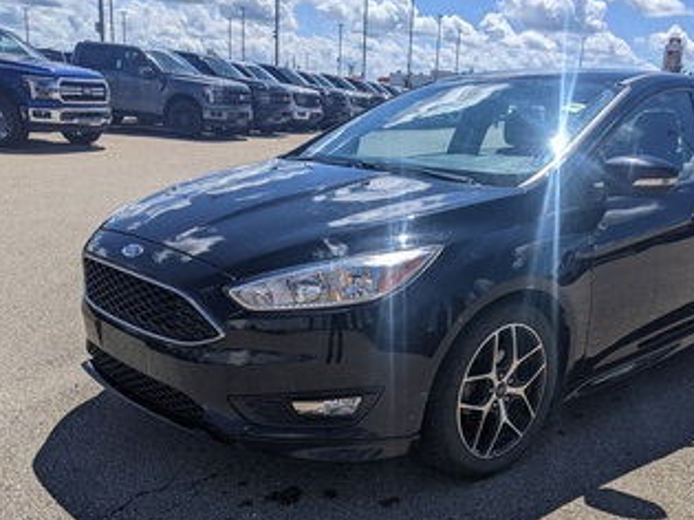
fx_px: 721
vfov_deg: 39.5
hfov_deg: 50.9
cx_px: 425
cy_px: 314
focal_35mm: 36
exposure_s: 1/5882
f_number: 1.8
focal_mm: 4.44
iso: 54
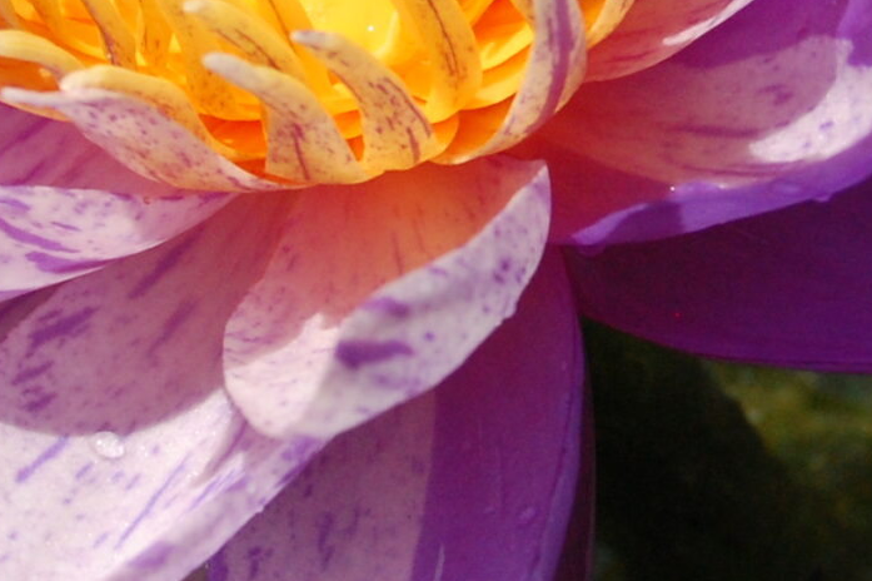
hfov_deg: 6.8
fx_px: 7332
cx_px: 305
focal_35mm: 303
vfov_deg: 4.5
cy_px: -154
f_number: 14
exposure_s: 1/800
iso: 800
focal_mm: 55
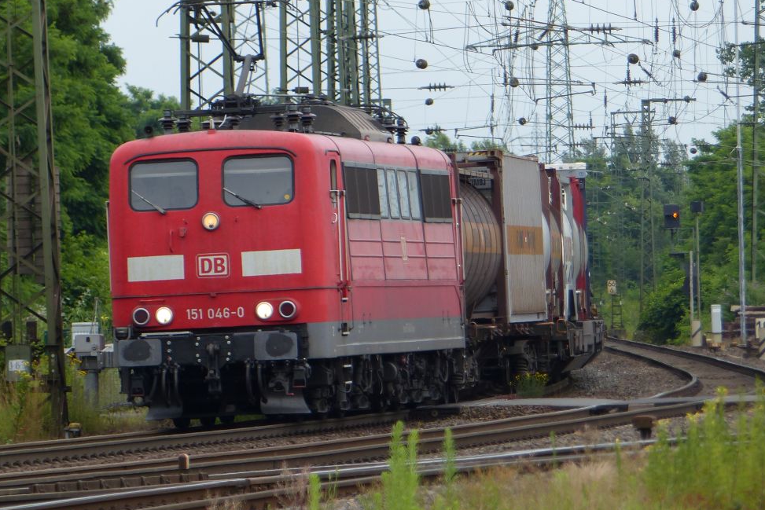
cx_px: 303
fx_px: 10328
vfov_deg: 2.8
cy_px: 181
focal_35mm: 486
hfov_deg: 4.2
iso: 100
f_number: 3.2
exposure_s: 1/640
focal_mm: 68.1
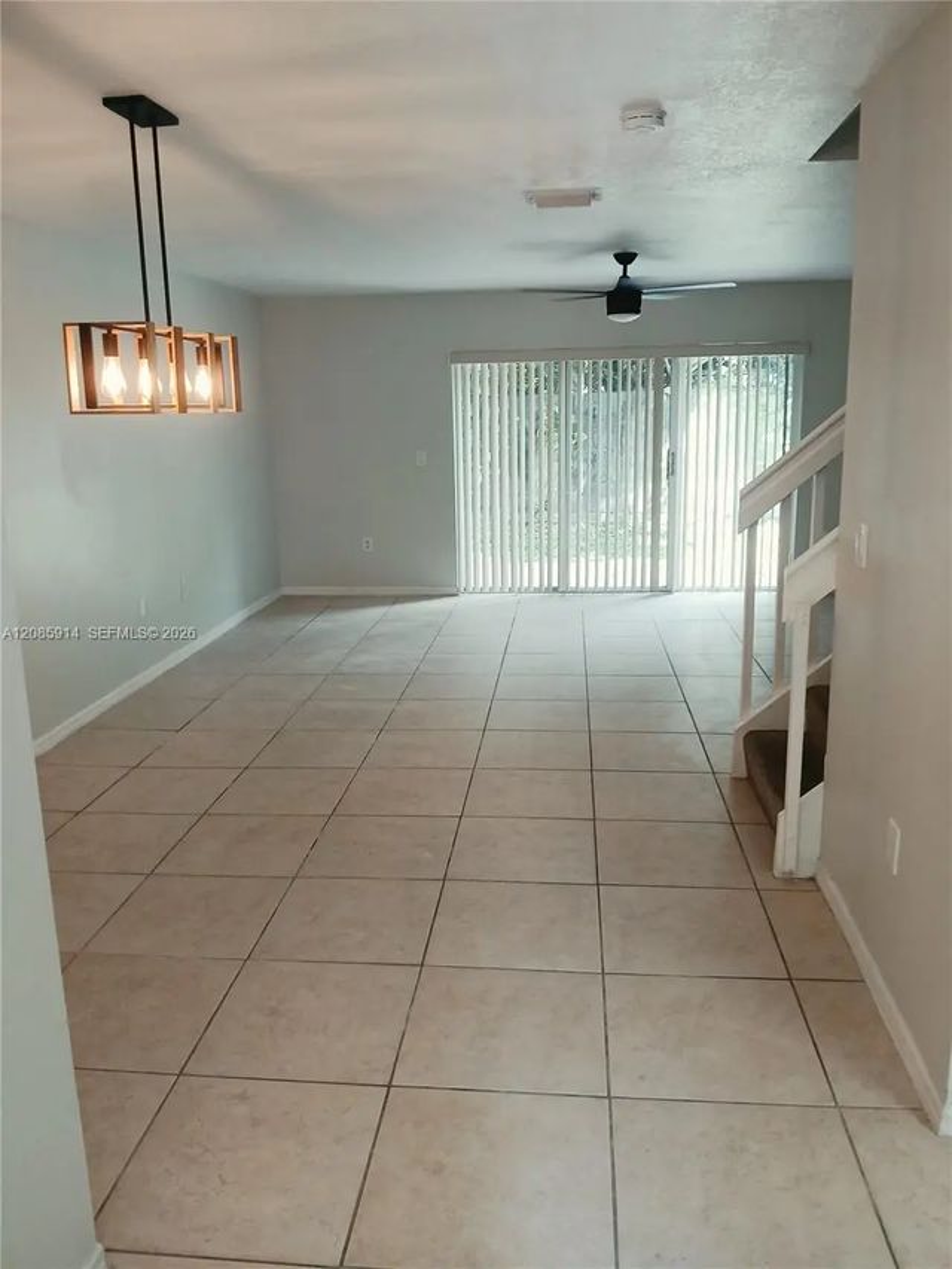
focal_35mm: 26
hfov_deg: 53.1
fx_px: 953
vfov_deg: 67.3
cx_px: 476
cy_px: 634
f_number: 1.8
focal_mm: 3.98
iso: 80
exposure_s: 1/60.2
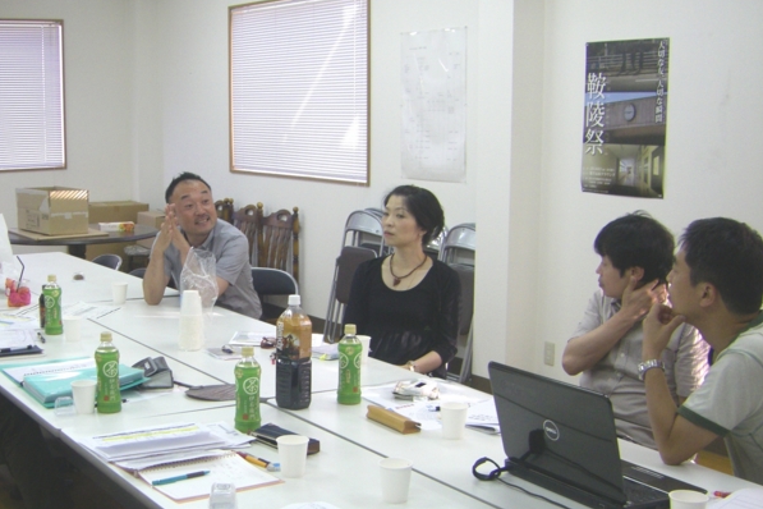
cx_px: 253
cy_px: 295
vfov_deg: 25.5
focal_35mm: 53
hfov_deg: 37.1
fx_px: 1123
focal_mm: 6.3
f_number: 3.5
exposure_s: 1/50
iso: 160
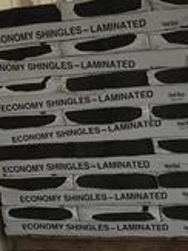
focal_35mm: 103
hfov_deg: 14.0
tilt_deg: -20.3
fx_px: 747
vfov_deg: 17.0
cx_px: 208
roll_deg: +2.3
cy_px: 390
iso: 20
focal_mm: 3.99
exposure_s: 1/437
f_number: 1.8
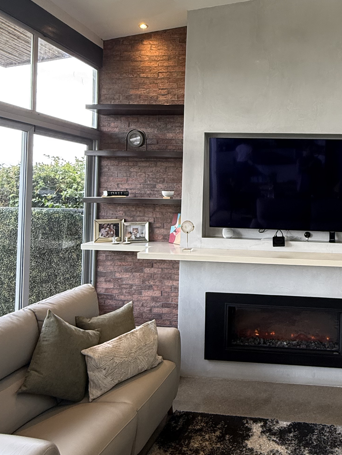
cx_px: 278
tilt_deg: +0.6
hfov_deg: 45.6
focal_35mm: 29
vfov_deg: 61.3
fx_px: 382
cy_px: 189
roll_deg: -1.4
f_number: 2.2
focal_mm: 2.22
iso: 160
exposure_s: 1/99
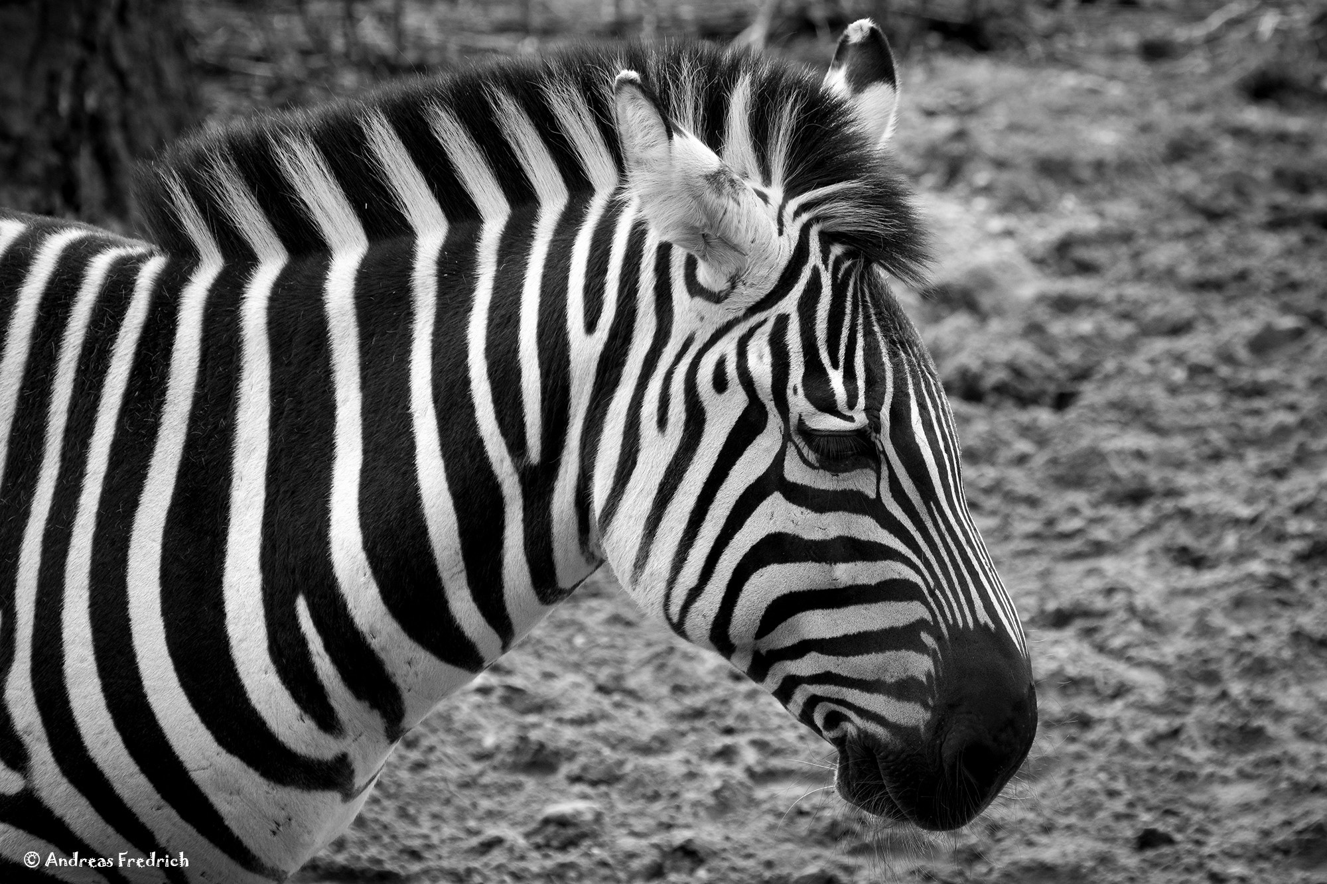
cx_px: 664
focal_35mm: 405
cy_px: 442
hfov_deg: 5.1
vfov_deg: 3.4
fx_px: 14926
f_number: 7.1
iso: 400
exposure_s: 1/200
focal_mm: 270
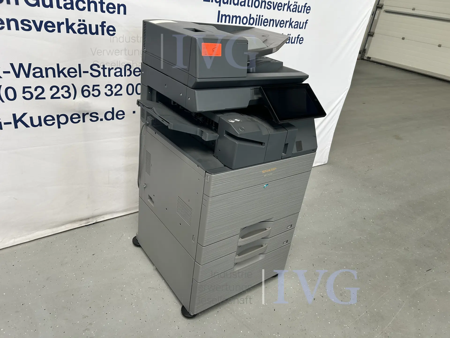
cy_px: 169
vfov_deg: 53.1
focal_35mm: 26
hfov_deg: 67.3
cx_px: 225
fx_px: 338
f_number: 1.5
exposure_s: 1/121
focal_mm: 5.7
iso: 80
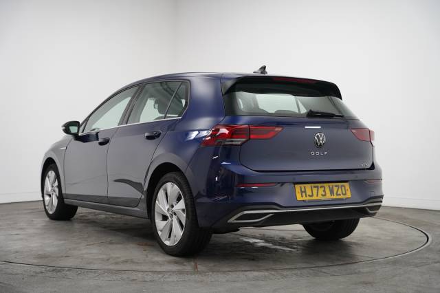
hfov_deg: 40.0
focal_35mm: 50
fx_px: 605
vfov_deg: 27.2
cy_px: 146
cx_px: 220
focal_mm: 49.5
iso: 1600
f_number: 4
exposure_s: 1/160
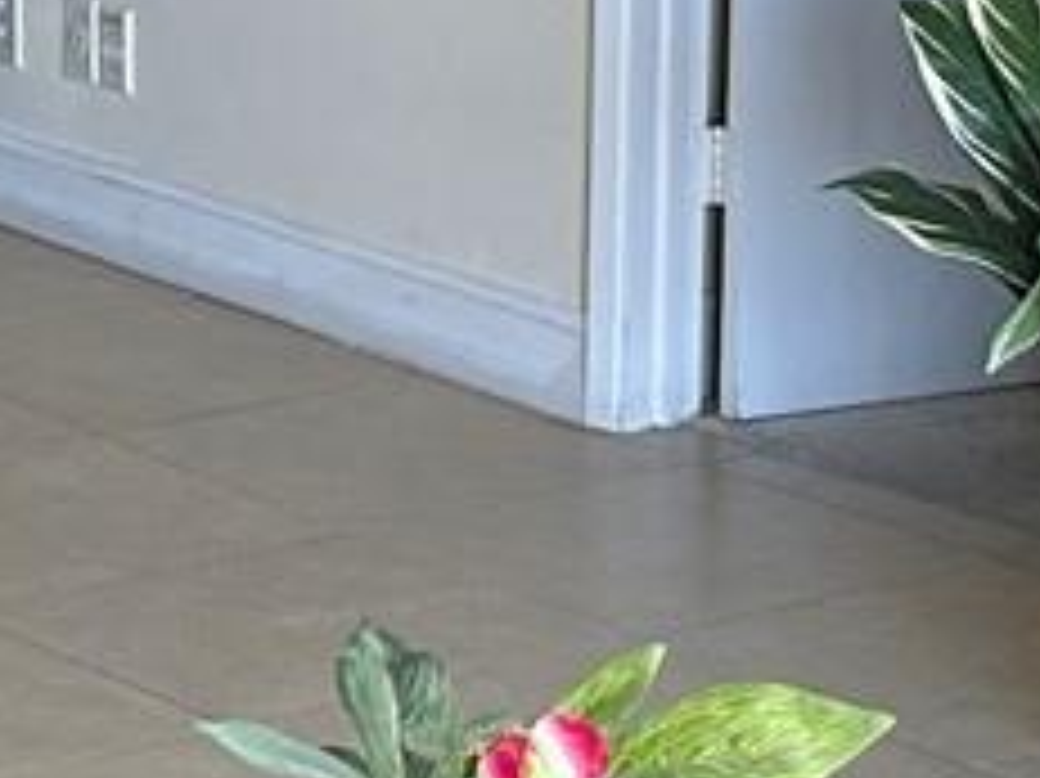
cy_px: 360
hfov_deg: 11.9
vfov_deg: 8.9
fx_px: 4985
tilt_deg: -14.2
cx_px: 464
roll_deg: -0.5
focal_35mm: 166
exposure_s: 1/121
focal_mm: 6.86
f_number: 1.78
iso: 200
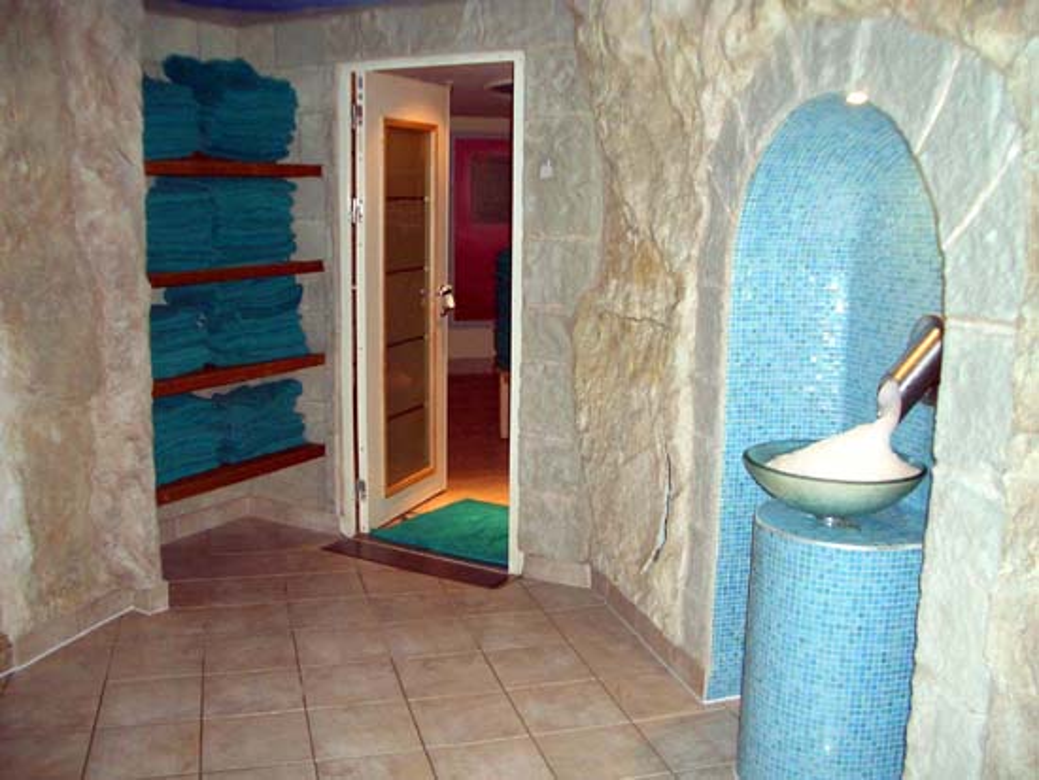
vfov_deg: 40.7
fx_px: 1051
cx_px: 520
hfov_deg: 52.6
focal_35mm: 35
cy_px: 390
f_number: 2.6
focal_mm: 5.8
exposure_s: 1/60
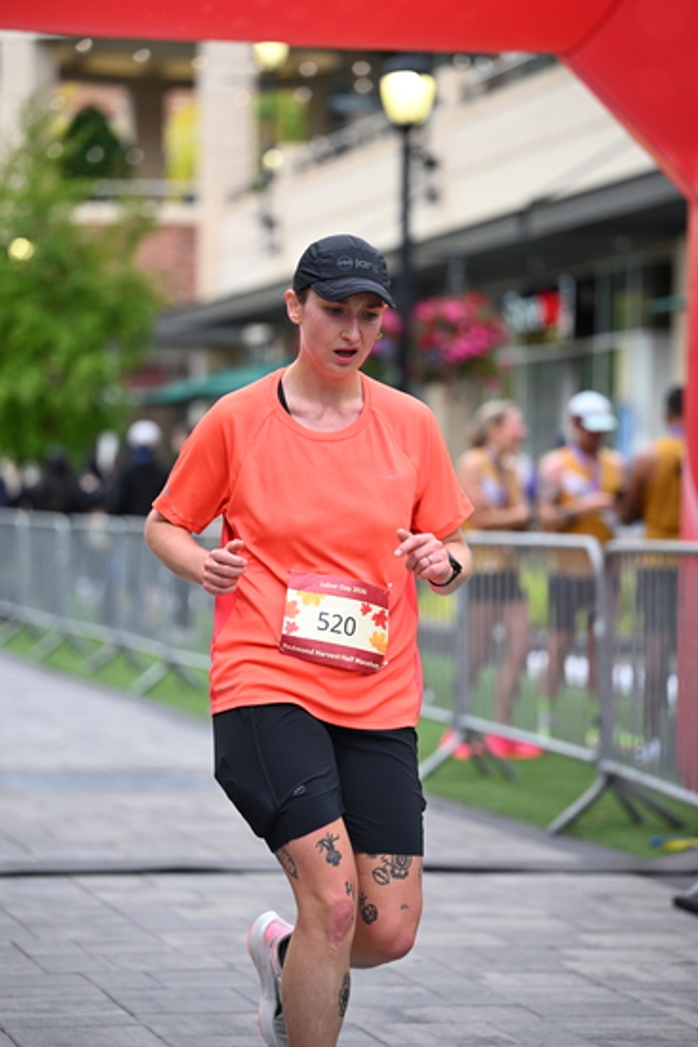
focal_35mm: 110
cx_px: 349
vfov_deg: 18.6
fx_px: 3197
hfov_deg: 12.5
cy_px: 524
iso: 1000
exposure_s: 1/1600
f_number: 2.8
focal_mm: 110
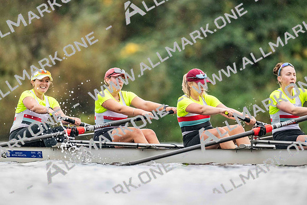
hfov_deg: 3.4
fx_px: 5118
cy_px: 102
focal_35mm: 600
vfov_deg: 2.3
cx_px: 154
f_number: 4
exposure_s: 1/2500
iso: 5000
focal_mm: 600
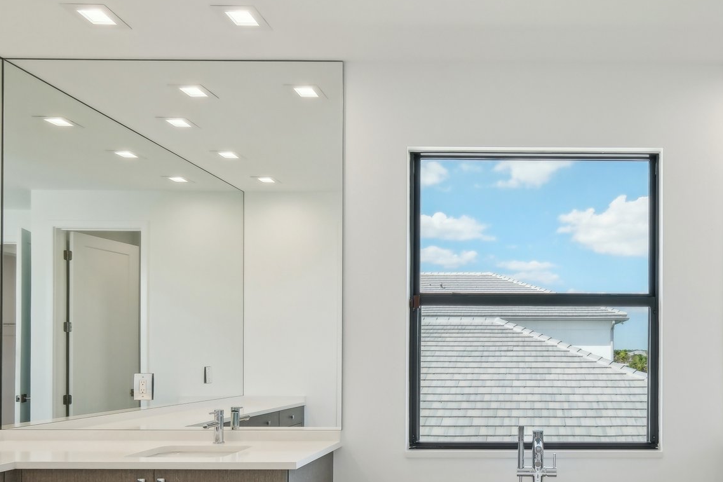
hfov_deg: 63.7
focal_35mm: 27
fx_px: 542
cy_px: 364
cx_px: 536
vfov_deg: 46.1
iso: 400
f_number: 8
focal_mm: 10
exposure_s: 1/150
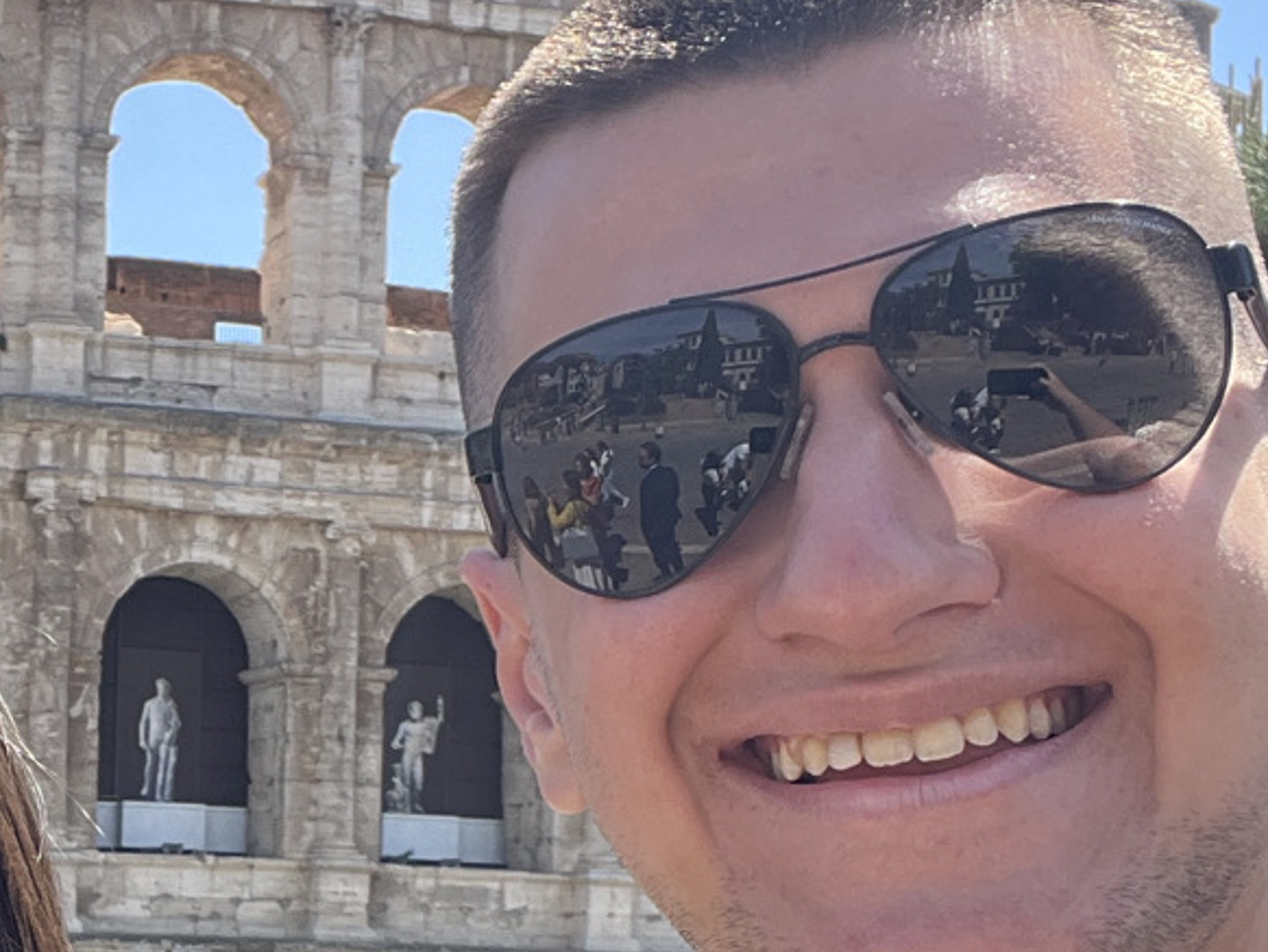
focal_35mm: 79
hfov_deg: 23.6
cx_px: -20
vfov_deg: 18.4
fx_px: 2895
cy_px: 823
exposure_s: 1/365
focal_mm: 2.71
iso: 32
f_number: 2.2
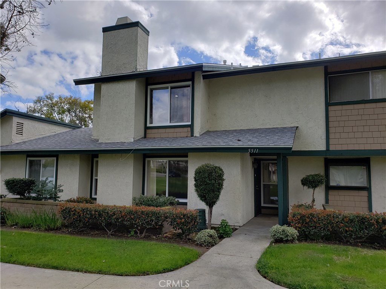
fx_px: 290
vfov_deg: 53.1
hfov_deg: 67.3
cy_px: 144
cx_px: 193
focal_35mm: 26
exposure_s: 1/1038
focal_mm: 4.3
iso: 50
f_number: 2.4
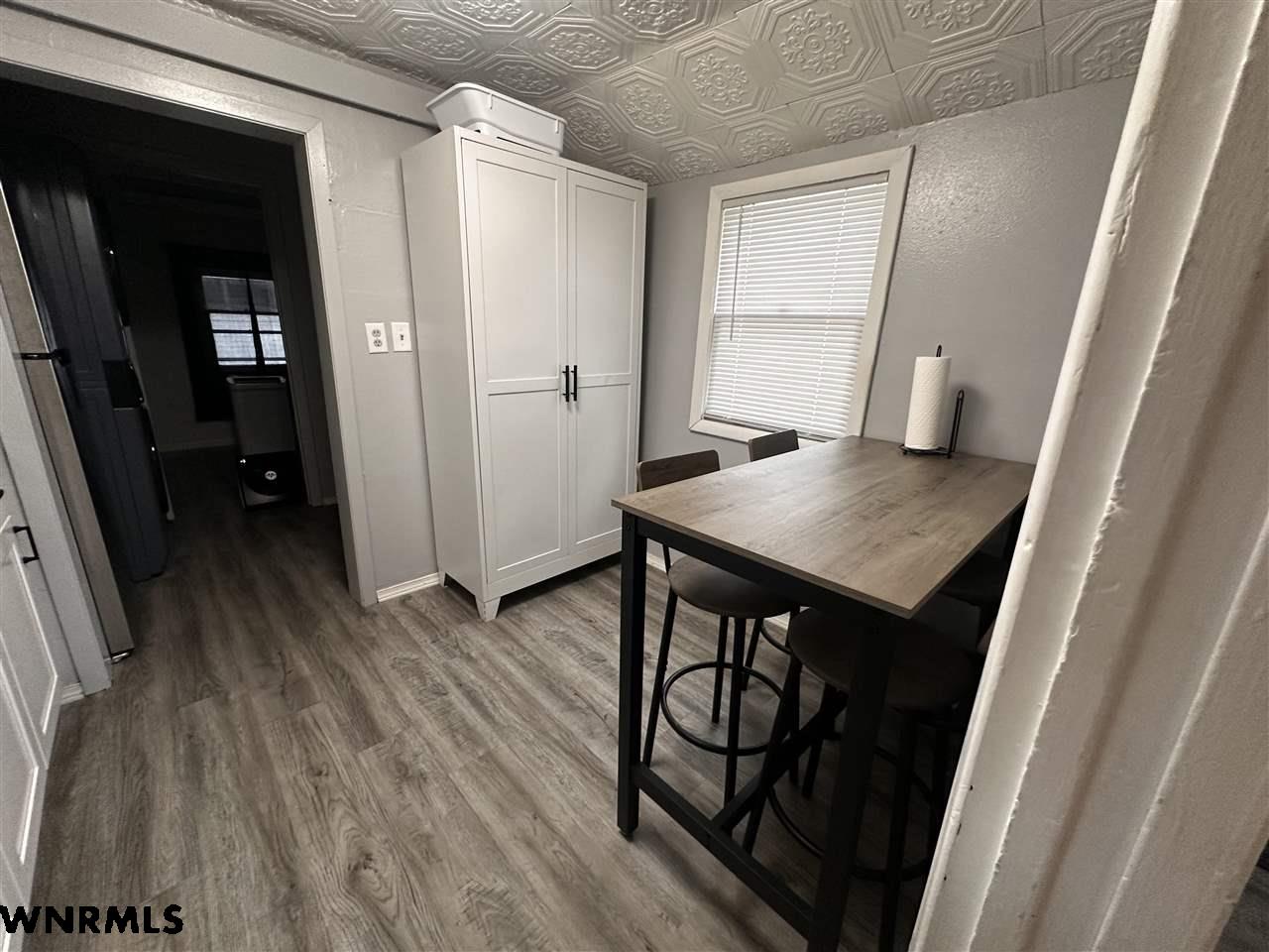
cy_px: 476
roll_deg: -1.4
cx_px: 634
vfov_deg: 85.7
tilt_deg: -16.6
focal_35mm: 14
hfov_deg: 102.1
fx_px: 513
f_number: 2.2
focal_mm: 2.22
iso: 200
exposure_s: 1/60
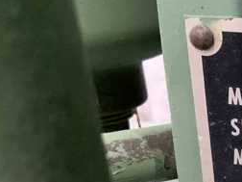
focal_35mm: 92
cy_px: 208
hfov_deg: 19.0
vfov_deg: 15.6
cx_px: 349
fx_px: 643
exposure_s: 1/30
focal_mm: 3
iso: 250
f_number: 1.8
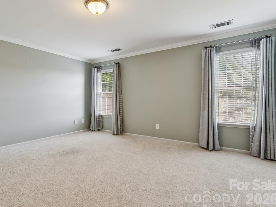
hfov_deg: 84.4
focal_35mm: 19
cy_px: 103
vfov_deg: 69.0
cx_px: 118
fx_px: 151
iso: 100
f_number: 13
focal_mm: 16.8
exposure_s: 1/2
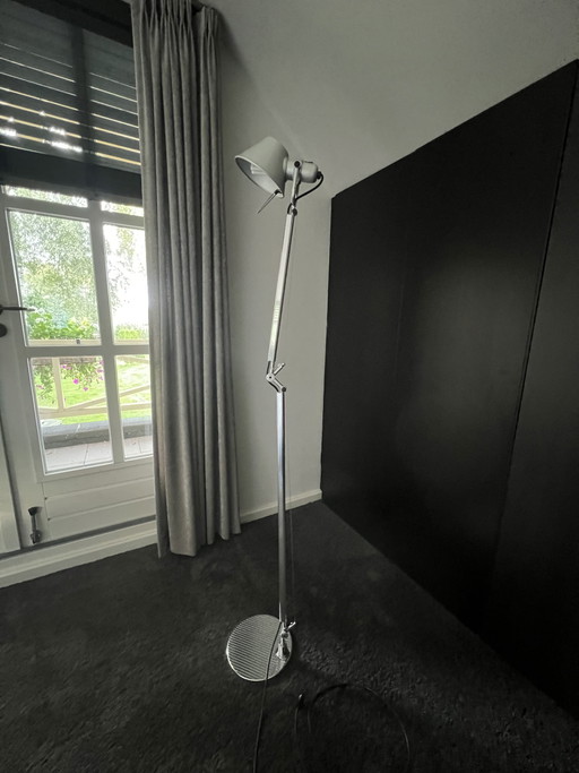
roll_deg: -0.9
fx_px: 290
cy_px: 386
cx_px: 290
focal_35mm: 13
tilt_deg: -11.0
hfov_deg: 89.9
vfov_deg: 106.2
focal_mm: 1.57
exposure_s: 1/37
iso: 1250
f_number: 1.8
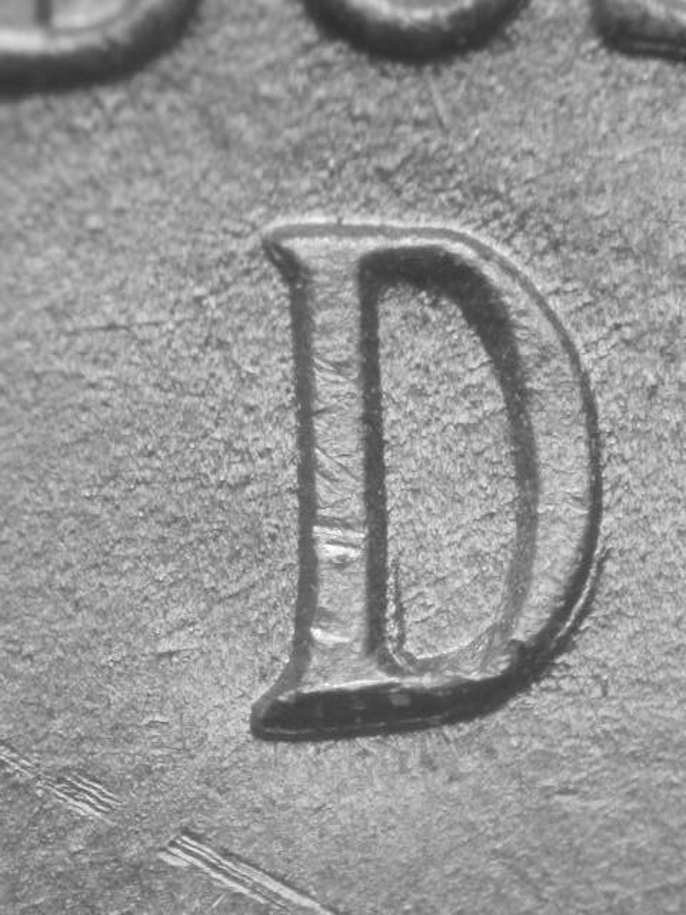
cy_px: 458
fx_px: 3699
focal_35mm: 140
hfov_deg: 10.6
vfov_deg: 14.1
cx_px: 343
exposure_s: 1/8.3
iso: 100
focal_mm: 29.1
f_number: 4.8
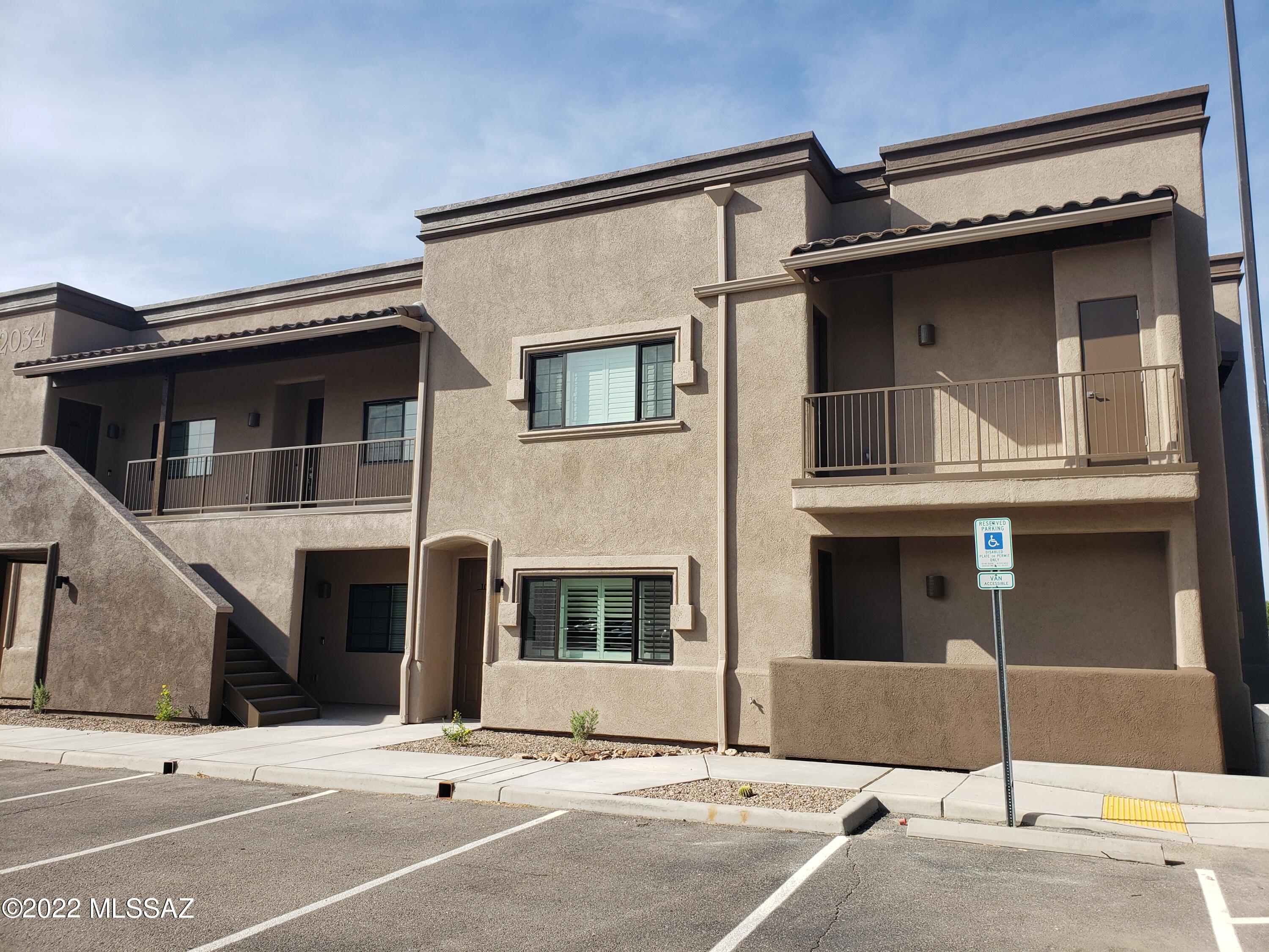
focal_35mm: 26
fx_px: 953
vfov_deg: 53.1
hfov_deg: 67.3
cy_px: 476
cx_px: 634
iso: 50
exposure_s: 1/1182
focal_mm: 4.3
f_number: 2.4
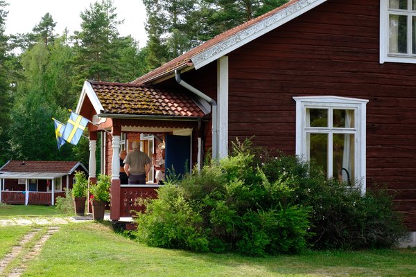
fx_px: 786
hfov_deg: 29.7
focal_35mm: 68
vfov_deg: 20.0
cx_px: 208
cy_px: 138
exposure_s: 1/160
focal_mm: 45
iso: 160
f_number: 5.6
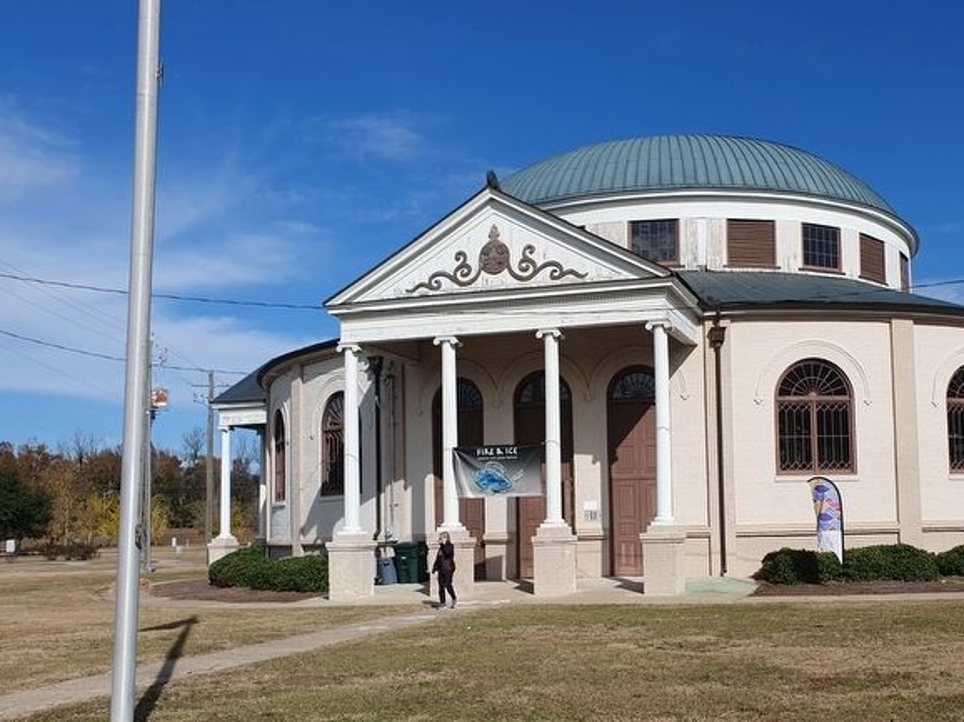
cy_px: 434
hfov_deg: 50.4
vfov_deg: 39.5
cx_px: 647
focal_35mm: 36
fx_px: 1002
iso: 50
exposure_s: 1/2816
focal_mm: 4.32
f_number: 2.4
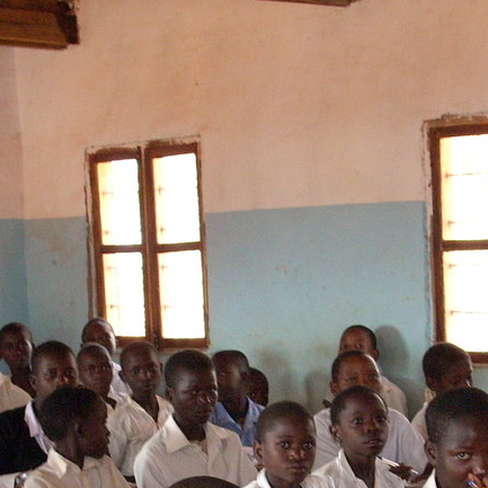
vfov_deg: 15.3
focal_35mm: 113
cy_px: 428
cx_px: 265
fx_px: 1802
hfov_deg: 15.4
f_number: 3.4
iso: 259
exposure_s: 1/30
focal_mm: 9
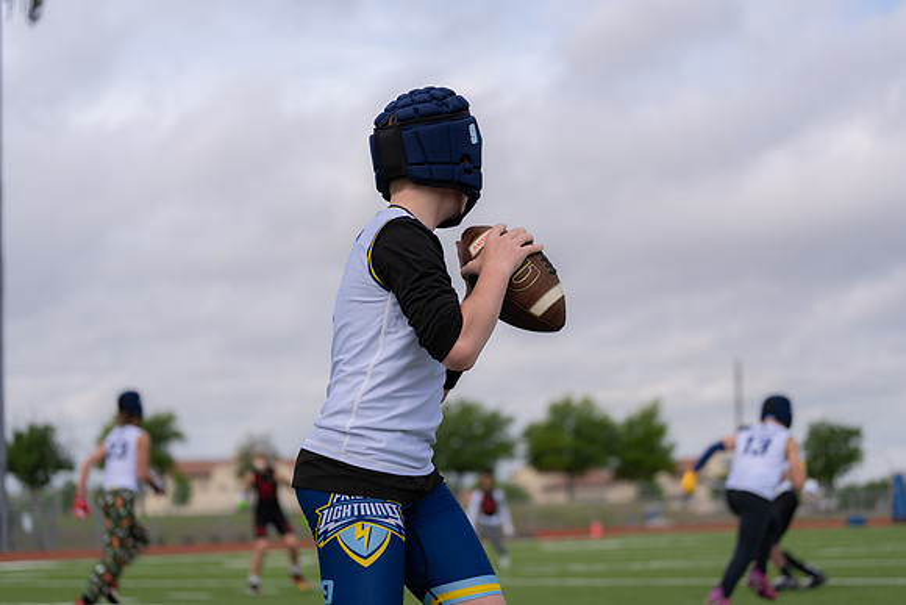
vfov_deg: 19.5
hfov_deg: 28.8
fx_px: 1762
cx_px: 453
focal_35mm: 70
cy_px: 302
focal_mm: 70
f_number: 2.8
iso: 100
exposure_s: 1/1600
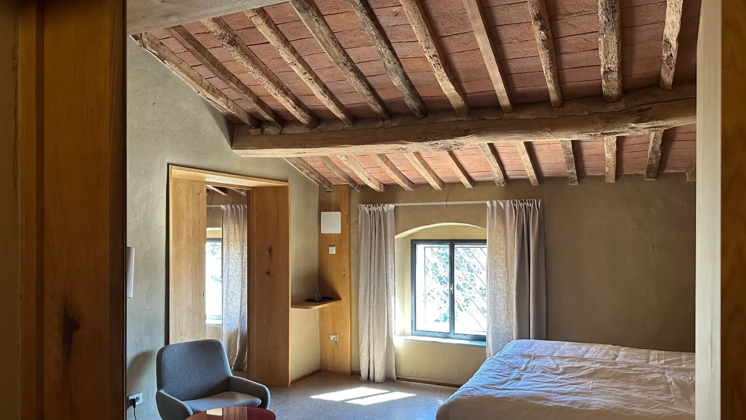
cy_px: 233
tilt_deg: -0.4
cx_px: 377
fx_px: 534
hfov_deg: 69.9
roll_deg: +0.2
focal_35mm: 27
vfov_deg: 42.8
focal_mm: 6.86
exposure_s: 1/60
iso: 250
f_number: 1.78
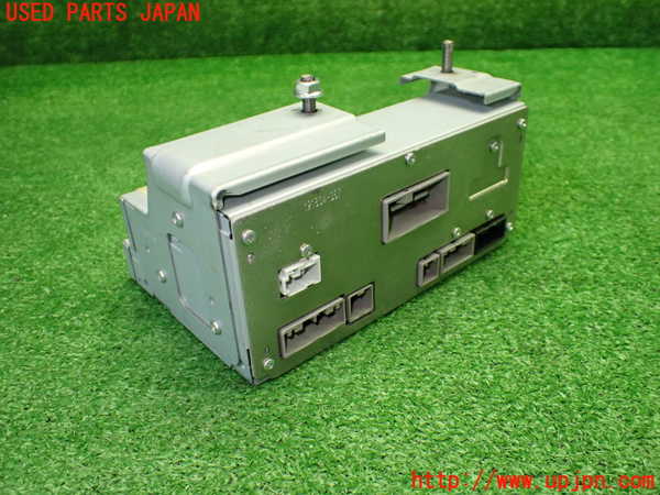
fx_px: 572
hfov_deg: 60.0
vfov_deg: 46.8
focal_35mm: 30
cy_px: 248
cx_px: 330
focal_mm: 5.4
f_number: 2.3
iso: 640
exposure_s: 1/125
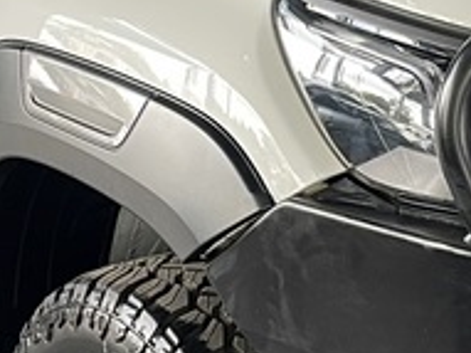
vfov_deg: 11.0
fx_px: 1822
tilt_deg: -14.2
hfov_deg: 14.6
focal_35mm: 134
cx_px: 432
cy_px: 131
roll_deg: -0.2
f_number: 1.6
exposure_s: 1/50
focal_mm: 5.1
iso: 80
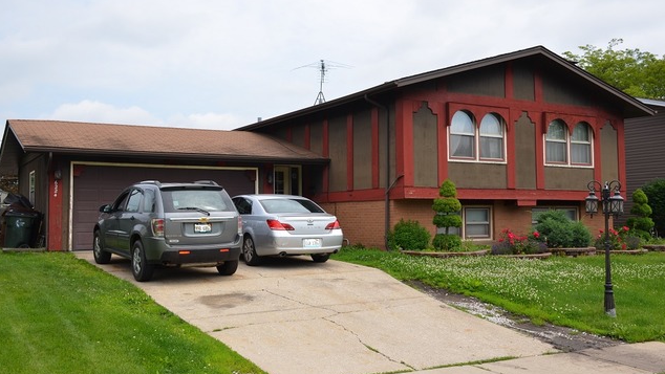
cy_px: 166
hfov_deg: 52.8
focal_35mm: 38
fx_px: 670
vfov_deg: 31.2
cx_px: 330
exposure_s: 1/250
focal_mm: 24
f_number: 8
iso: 100
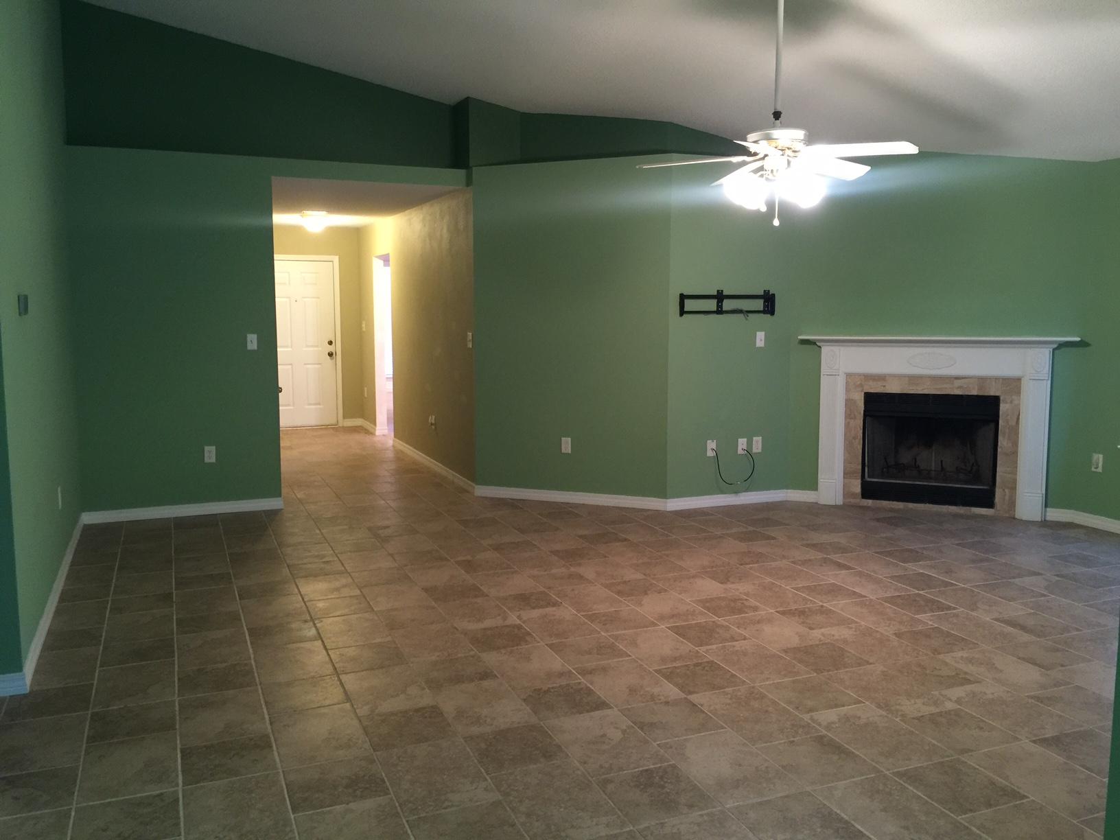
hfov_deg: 61.7
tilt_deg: -8.0
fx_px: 938
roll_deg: -0.5
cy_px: 420
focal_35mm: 29
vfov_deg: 48.2
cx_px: 560
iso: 100
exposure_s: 1/10
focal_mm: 4.15
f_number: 2.2
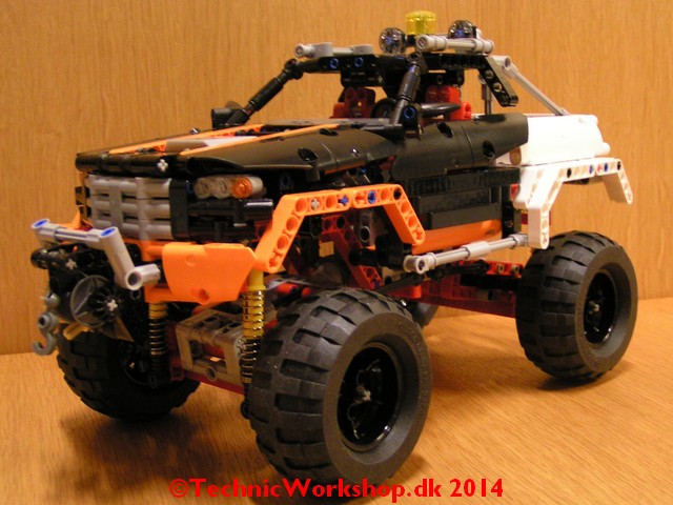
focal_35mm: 41
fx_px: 797
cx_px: 336
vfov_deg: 35.1
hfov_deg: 45.8
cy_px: 252
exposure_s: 1/4
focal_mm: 6.3
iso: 200
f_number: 2.8
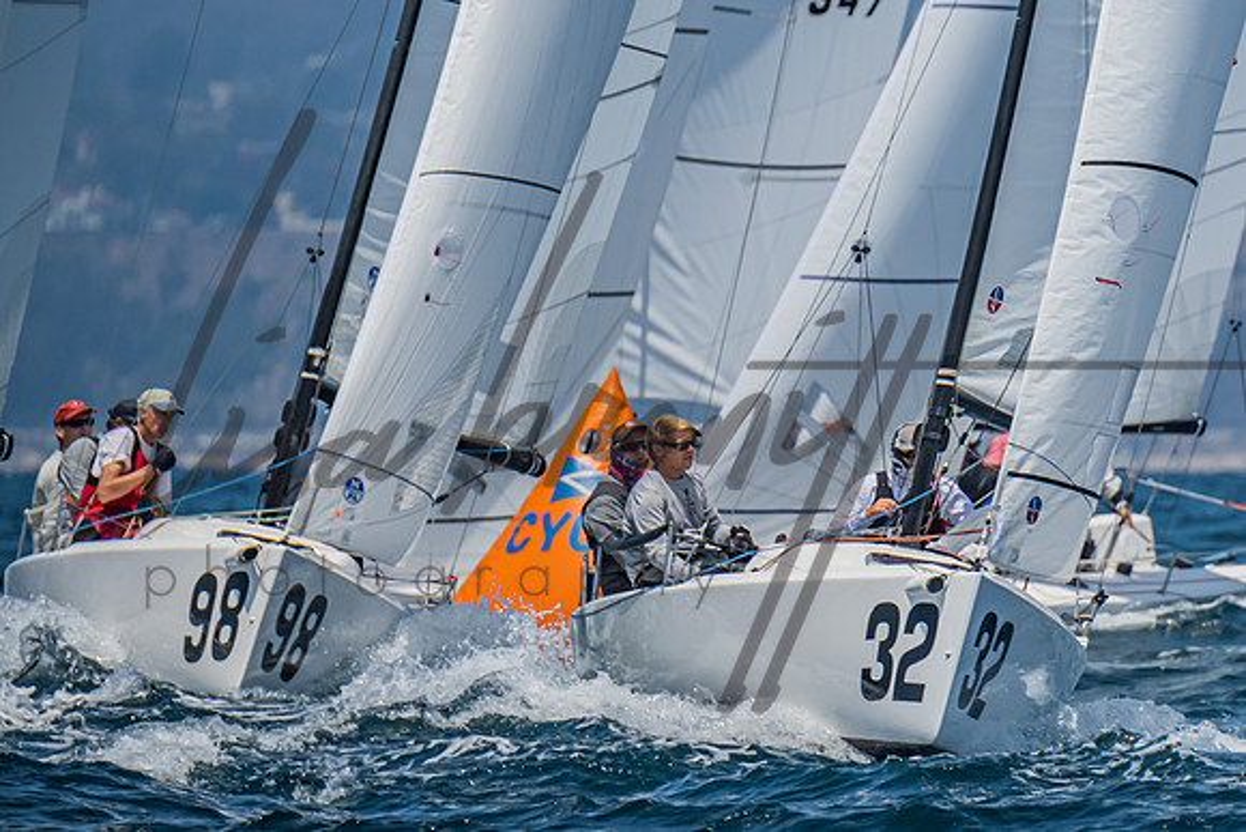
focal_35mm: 820
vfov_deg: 1.7
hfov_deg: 2.5
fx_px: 28384
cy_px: 307
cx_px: 1258
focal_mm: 400
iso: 400
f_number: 6.3
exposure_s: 1/2500
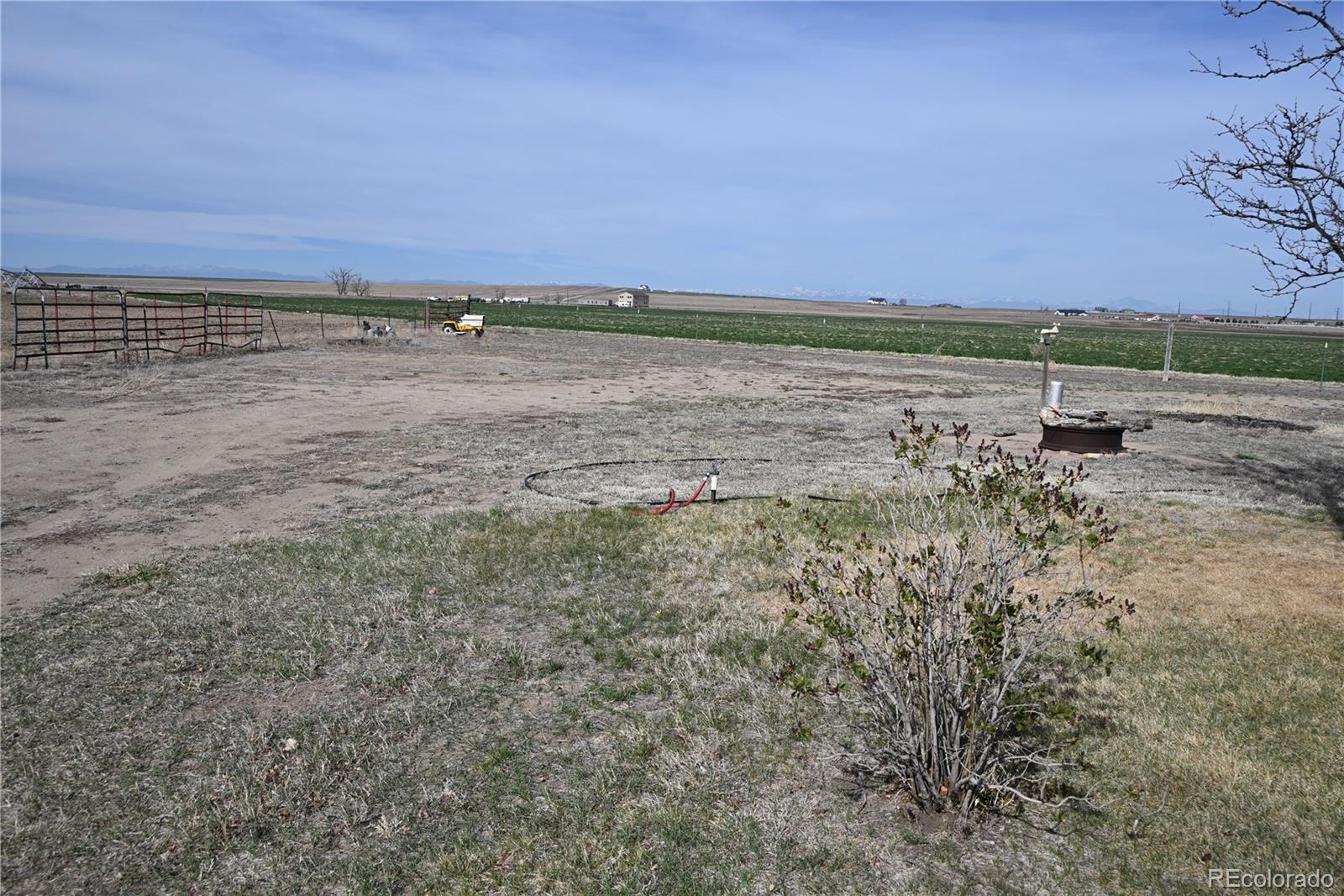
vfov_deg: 44.6
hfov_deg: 63.2
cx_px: 672
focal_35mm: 29
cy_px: 448
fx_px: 1092
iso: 100
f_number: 8
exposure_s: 1/500
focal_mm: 19.5
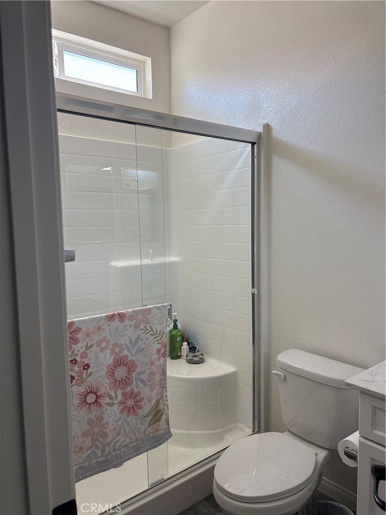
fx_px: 387
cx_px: 193
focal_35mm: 26
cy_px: 258
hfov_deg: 53.1
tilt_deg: -5.3
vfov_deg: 67.3
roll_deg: +1.0
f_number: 1.6
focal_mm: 5.96
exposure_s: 1/121
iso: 100
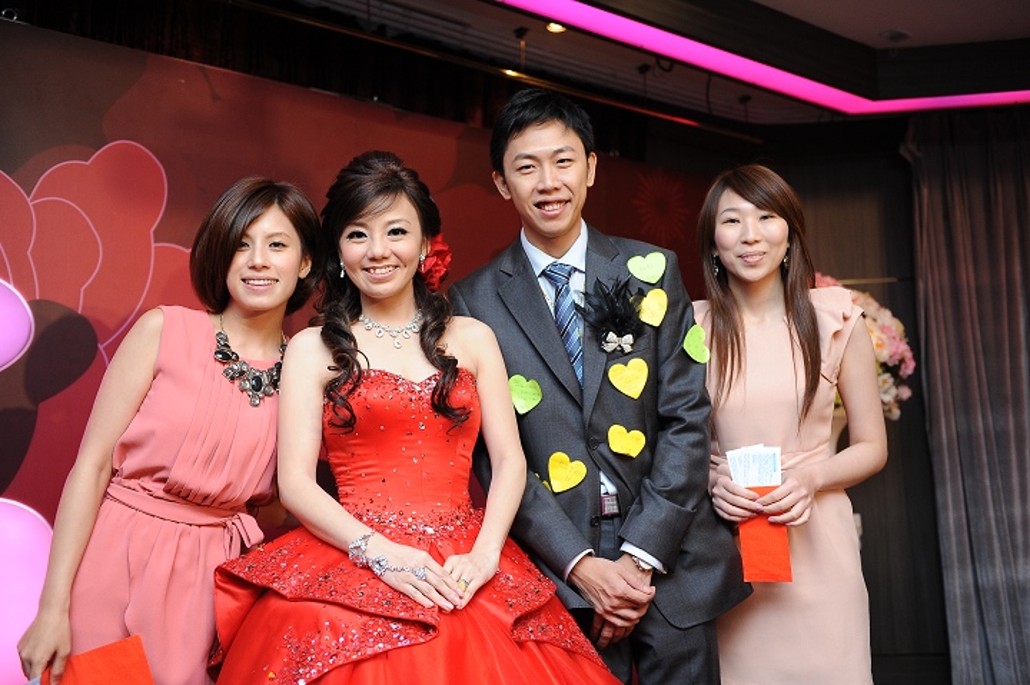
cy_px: 342
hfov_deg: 53.2
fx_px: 1029
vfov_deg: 36.8
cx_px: 515
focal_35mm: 36
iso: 1250
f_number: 2.8
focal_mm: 36
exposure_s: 1/400
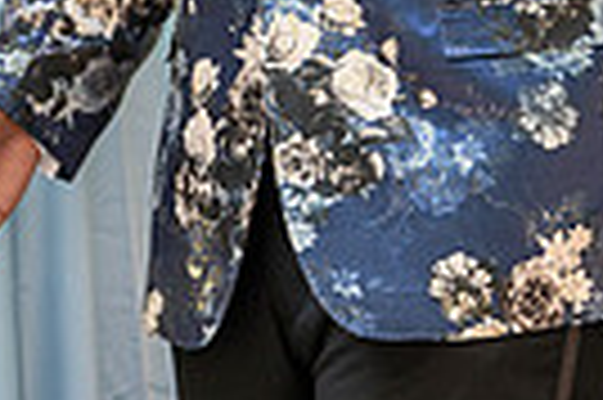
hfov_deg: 3.6
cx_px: 21
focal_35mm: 574
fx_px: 9603
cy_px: -251
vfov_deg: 2.4
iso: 400
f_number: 4
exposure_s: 1/200
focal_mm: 128
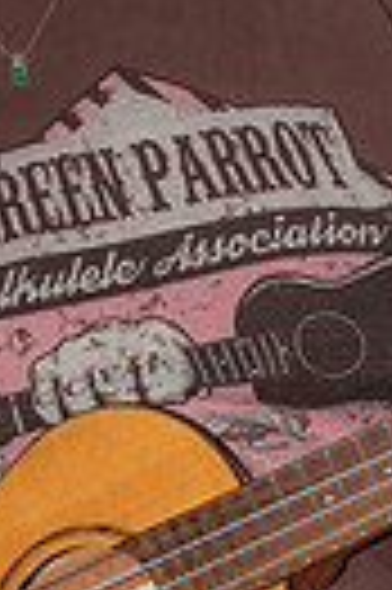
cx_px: 0
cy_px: 203
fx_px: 4782
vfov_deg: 7.1
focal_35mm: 292
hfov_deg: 4.7
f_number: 5.6
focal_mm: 85
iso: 800
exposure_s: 1/160
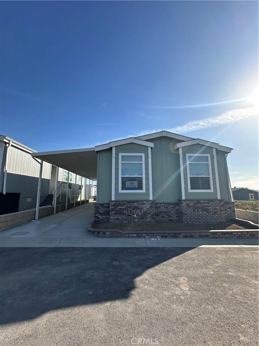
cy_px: 173
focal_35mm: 14
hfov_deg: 85.7
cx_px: 130
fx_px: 140
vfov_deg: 102.1
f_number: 2.2
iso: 50
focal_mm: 2.22
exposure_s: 1/1473
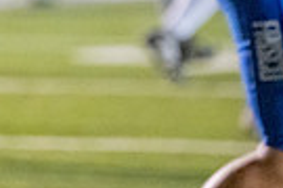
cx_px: -227
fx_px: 6571
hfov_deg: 2.5
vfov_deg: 1.6
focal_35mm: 836
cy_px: -195
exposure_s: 1/1000
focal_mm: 164
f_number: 2.8
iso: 10000
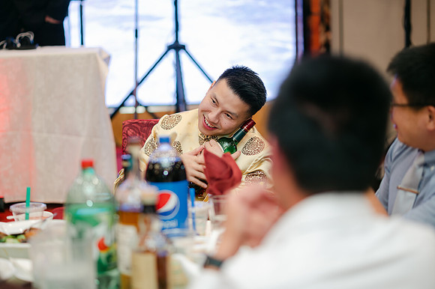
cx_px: 218
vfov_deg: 15.7
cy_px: 144
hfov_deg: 23.4
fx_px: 1049
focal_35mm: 87
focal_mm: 85
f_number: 2
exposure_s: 1/125
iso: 320
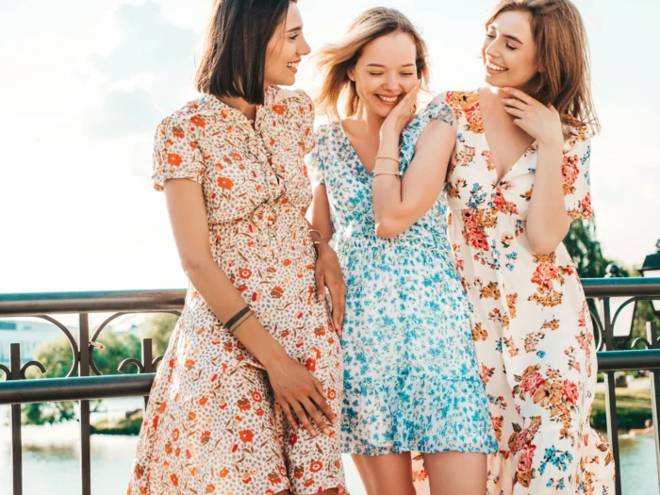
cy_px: 244
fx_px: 1297
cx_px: 338
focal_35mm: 68
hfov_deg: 28.6
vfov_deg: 21.6
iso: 100
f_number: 2.8
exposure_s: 1/500
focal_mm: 31
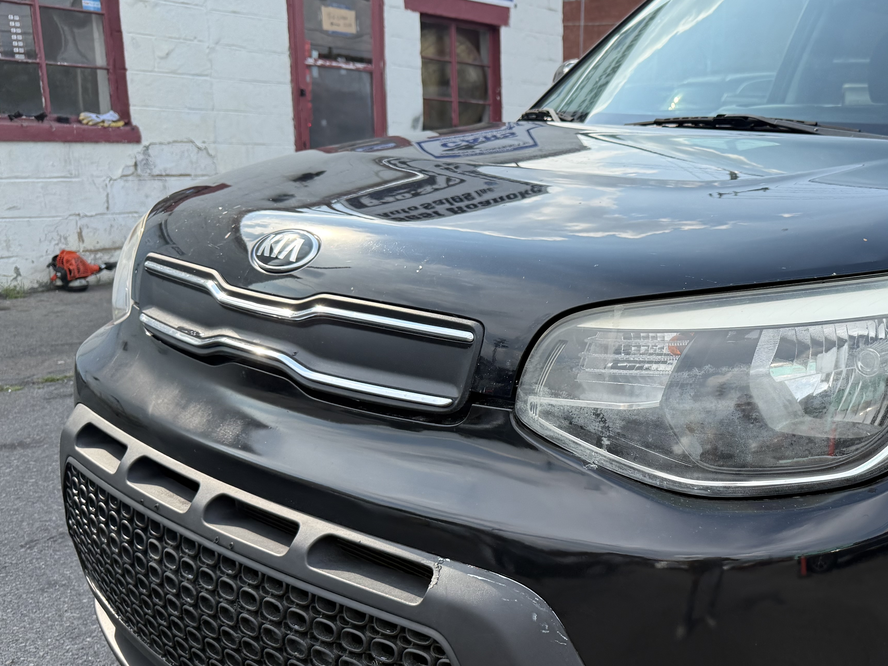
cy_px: 427
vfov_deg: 35.7
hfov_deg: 44.6
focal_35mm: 40
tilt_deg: -14.8
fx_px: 1026
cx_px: 706
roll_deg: -1.8
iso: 100
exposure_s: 1/2299
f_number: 1.78
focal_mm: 6.76
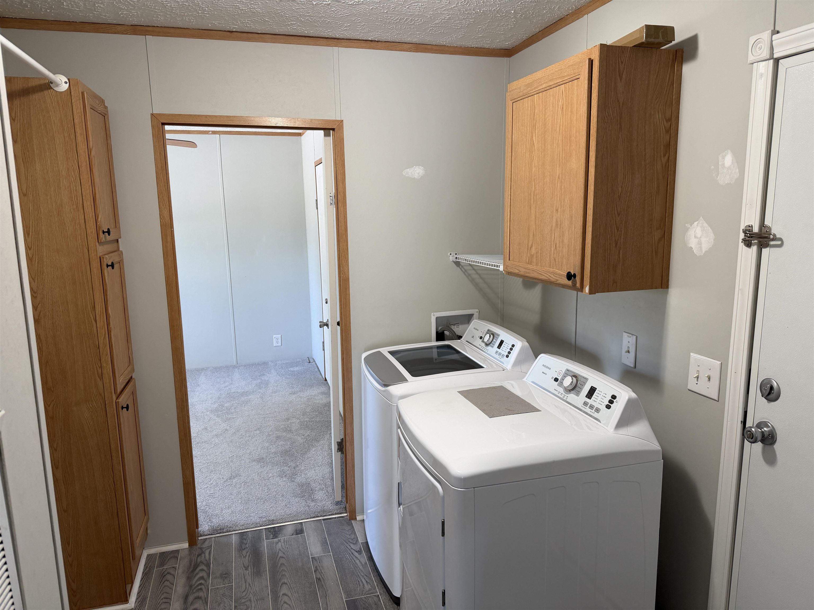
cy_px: 305
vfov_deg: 56.8
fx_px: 564
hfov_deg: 71.6
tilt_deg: -10.0
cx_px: 407
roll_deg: +0.0
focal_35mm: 24
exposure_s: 1/60
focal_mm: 6.76
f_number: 1.78
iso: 160
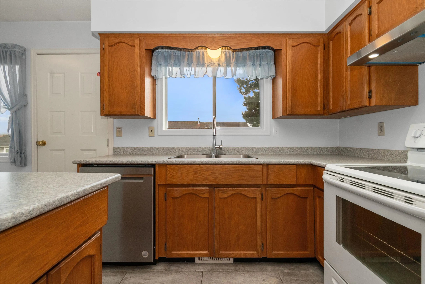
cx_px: 212
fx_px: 177
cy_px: 142
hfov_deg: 100.4
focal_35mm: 15
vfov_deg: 77.3
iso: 250
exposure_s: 1/100
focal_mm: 10
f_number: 9
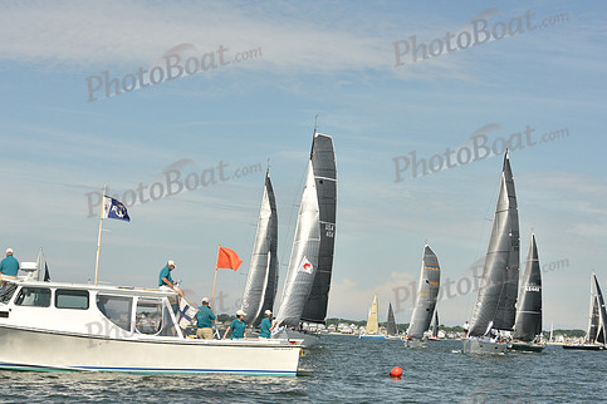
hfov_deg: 24.2
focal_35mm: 84
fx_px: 1416
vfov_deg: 16.3
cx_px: 328
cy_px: 233
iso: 320
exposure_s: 1/640
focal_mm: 70
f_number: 14
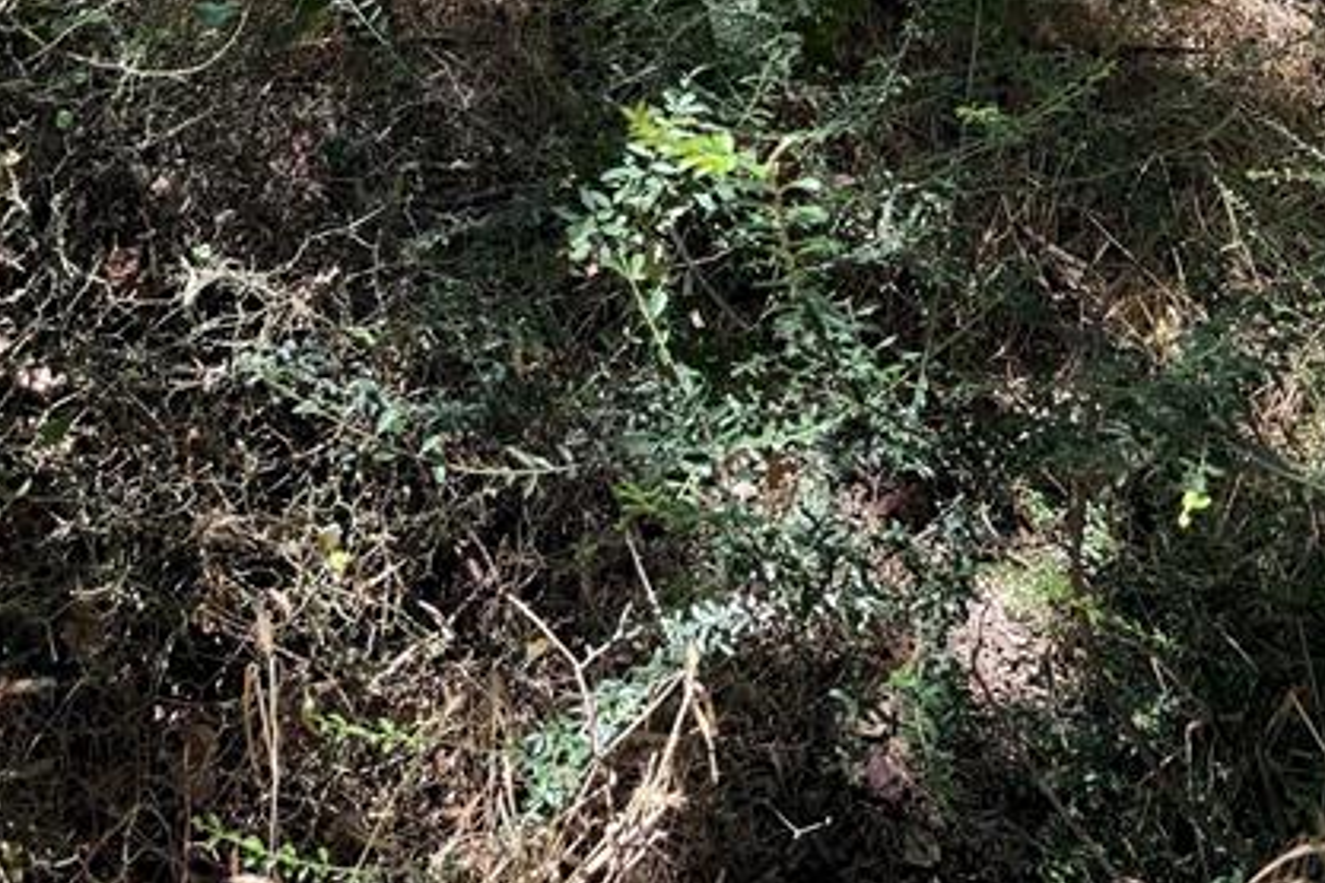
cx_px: 547
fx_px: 1693
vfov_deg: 24.6
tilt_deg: -13.0
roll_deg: -3.2
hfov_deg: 42.6
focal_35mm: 46
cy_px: -330
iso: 80
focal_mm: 6.76
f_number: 1.78
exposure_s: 1/293
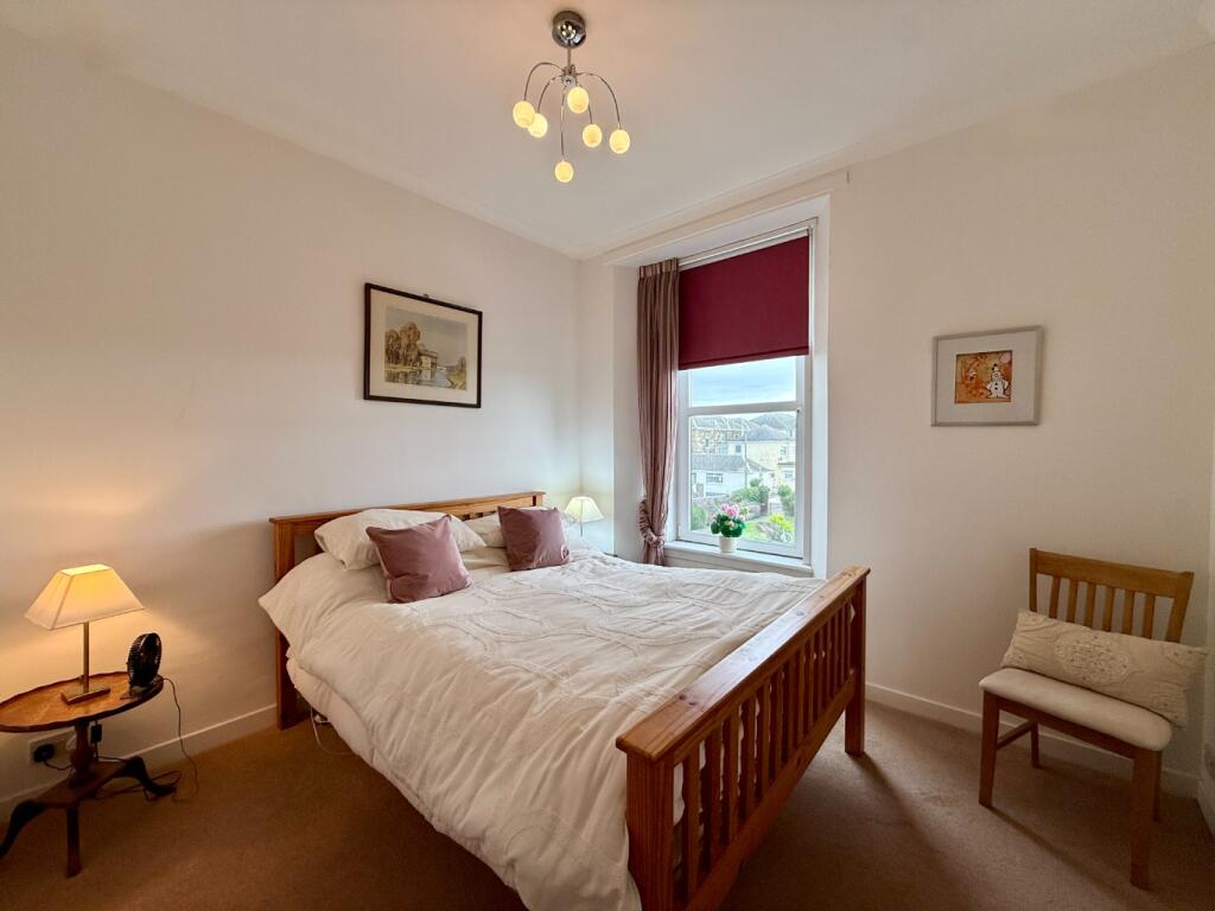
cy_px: 456
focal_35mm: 14
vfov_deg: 85.7
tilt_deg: -0.7
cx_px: 608
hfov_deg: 102.1
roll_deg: -0.3
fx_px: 491
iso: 100
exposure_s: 1/100
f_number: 2.2
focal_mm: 2.22
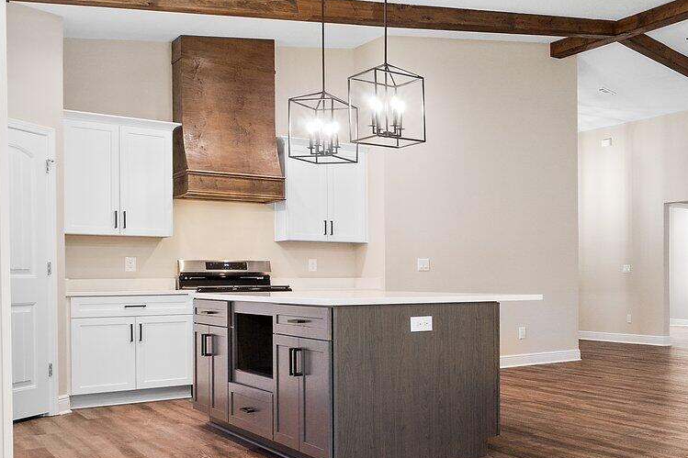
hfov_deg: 41.9
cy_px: 281
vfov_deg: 32.5
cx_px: 670
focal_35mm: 41
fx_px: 783
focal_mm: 10
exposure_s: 1/3
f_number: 8
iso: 400
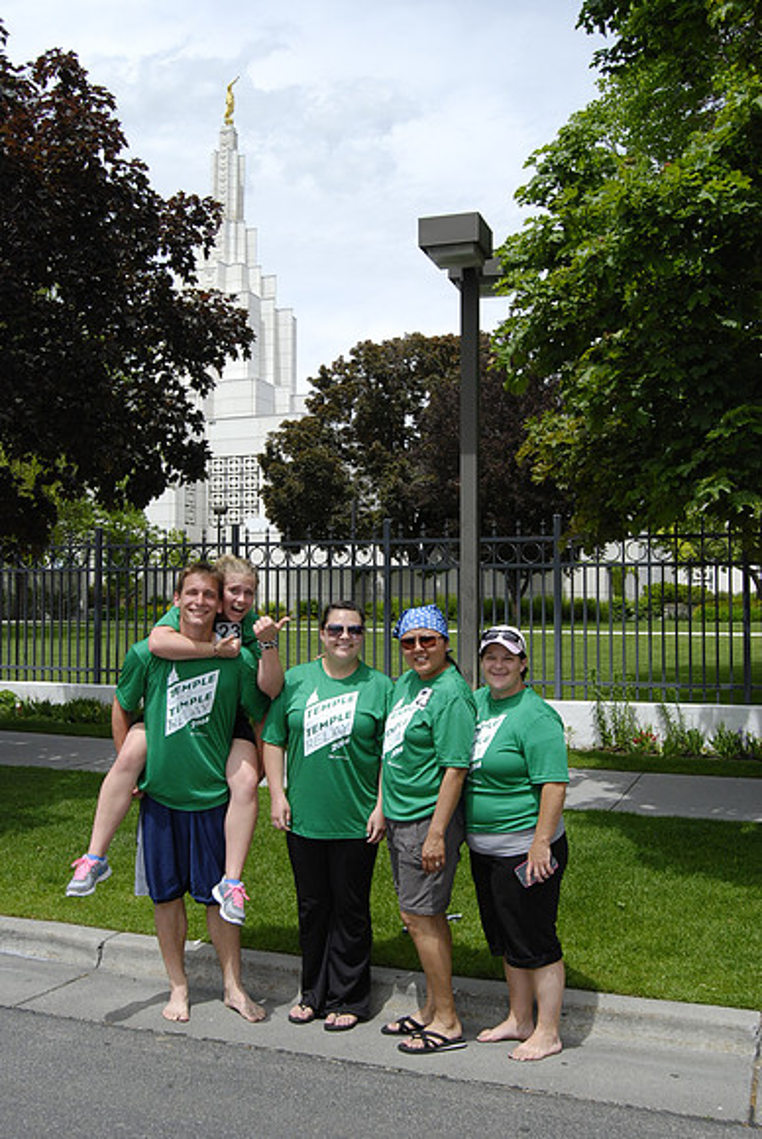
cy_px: 570
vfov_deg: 55.1
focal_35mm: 34
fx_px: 1093
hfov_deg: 38.4
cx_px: 381
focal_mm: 23
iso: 400
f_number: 10
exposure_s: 1/640
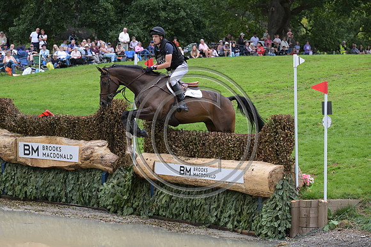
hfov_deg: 16.4
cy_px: 124
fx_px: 1288
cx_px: 186
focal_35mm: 125
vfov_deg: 11.0
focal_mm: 125
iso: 1250
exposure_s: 1/1250
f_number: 5.6
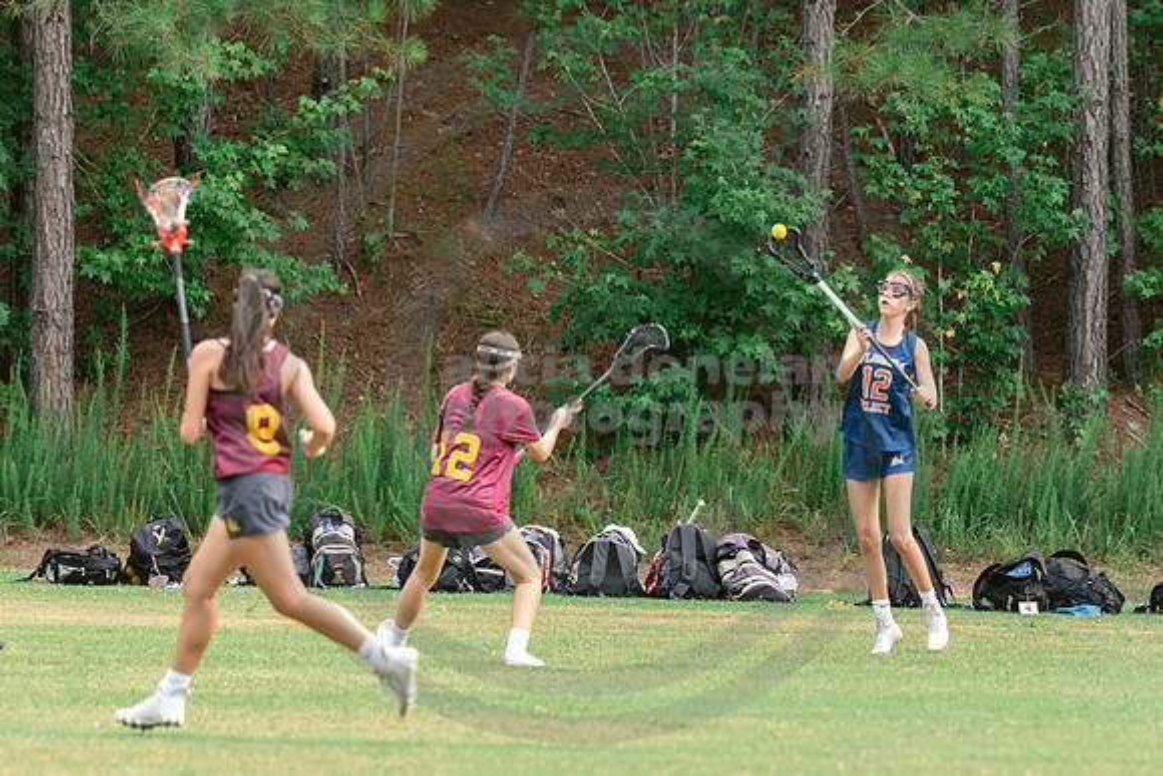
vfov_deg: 3.8
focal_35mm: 365
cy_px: 438
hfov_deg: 5.6
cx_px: 927
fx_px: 11788
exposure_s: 1/800
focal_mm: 200
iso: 250
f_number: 3.5
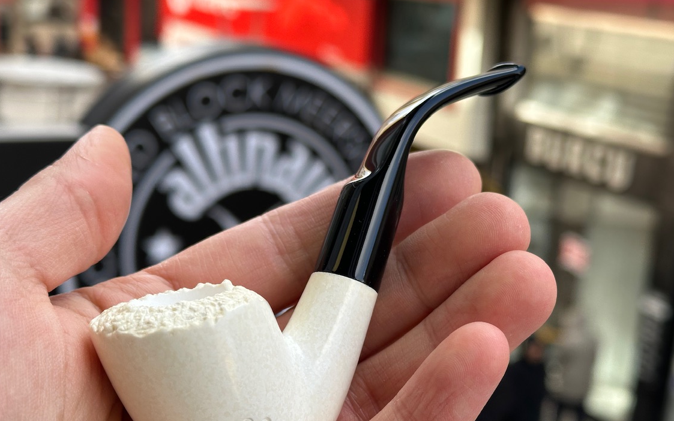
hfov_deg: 35.1
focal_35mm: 58
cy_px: 260
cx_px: 363
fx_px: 1065
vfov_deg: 22.3
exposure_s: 1/729
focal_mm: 6.86
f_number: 1.78
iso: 64
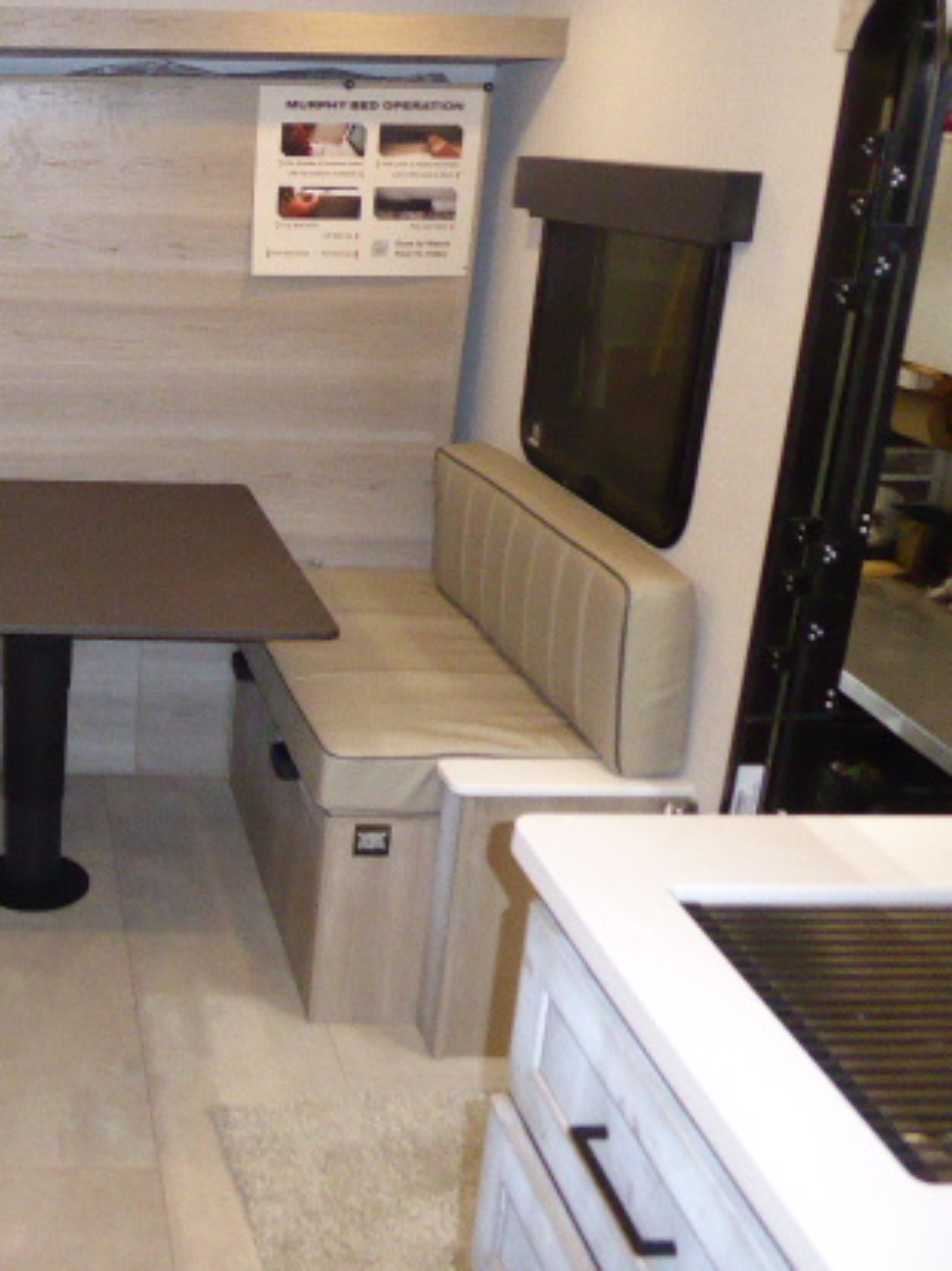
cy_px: 548
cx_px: -3
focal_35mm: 37
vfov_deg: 50.0
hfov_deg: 35.0
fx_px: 1357
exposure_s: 1/60
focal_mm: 4.3
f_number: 3.3
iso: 800
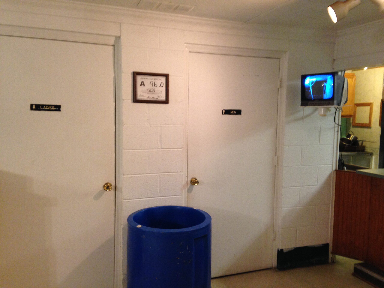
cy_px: 144
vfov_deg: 42.9
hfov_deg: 55.4
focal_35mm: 33
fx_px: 366
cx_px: 192
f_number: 2.4
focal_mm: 4.12
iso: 200
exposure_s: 1/20
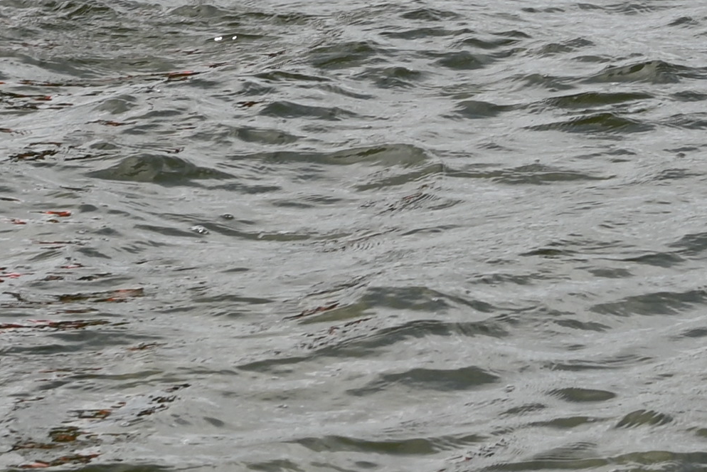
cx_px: 1044
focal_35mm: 336
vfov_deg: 4.0
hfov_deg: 6.1
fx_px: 6599
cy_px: -659
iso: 100
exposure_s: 1/400
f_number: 7.1
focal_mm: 40
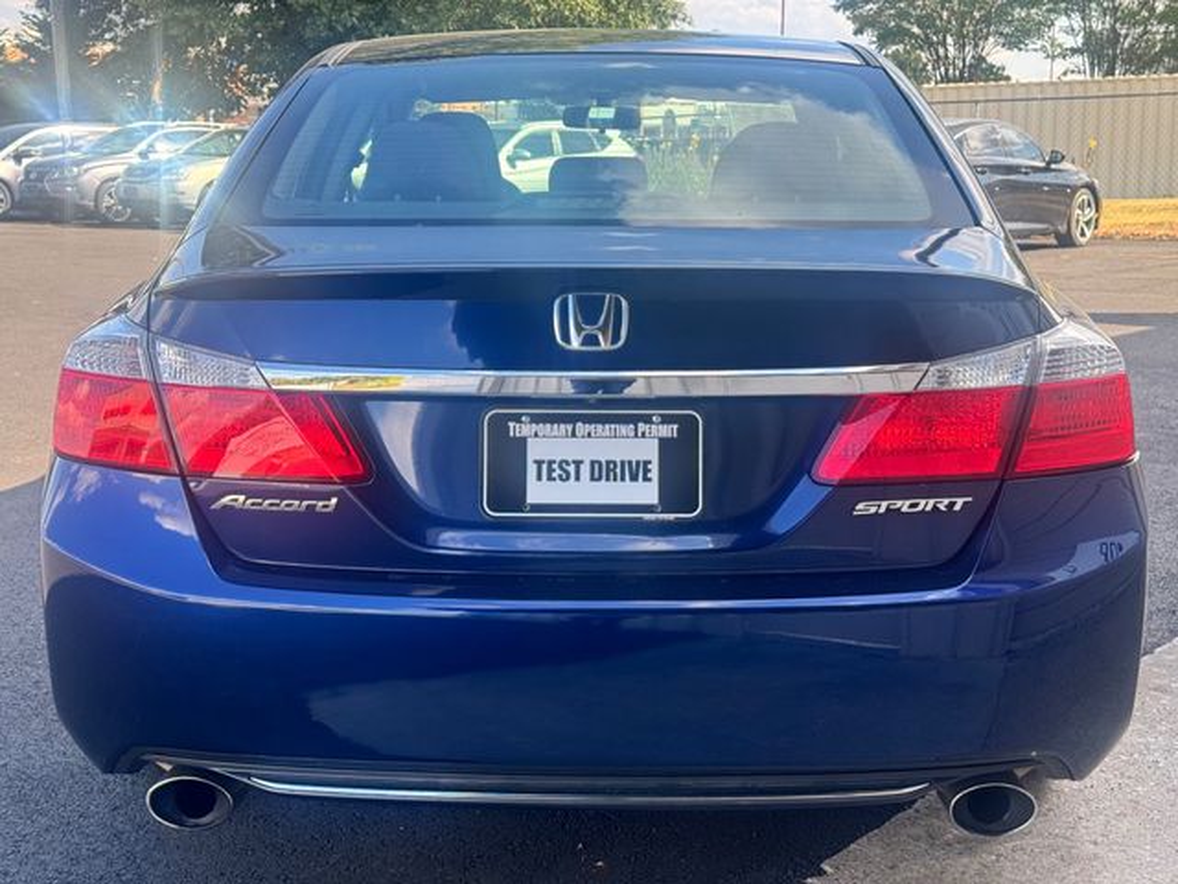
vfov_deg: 30.3
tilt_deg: -10.9
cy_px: 442
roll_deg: -0.5
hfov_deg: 39.7
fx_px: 1633
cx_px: 589
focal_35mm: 48
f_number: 1.78
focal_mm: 6.76
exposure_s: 1/615
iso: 64
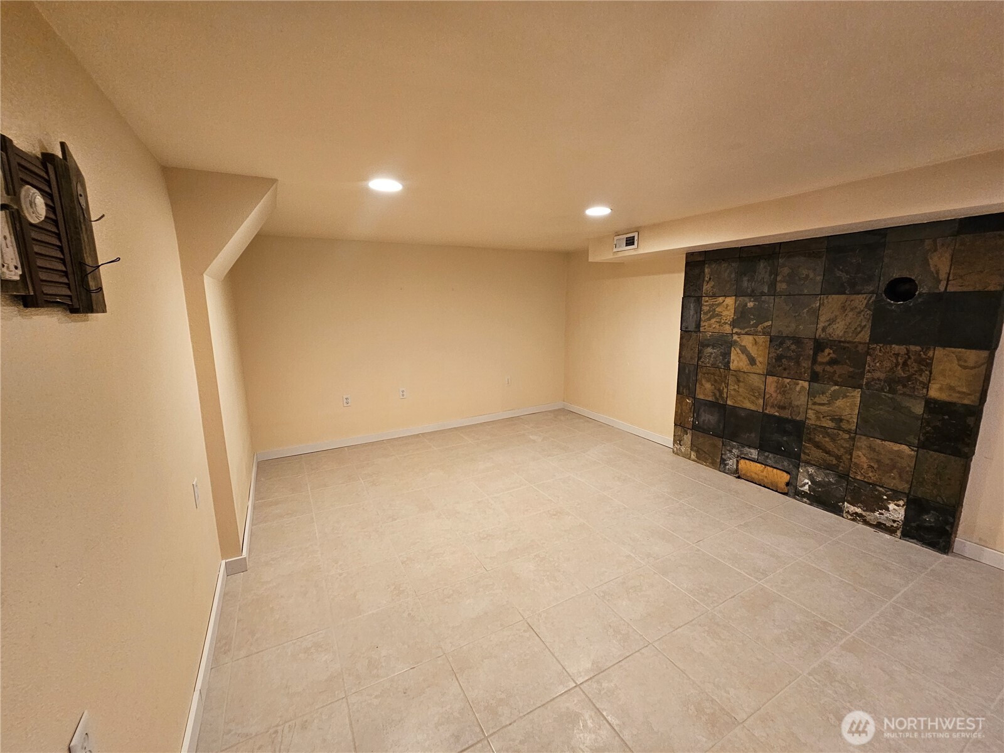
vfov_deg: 89.9
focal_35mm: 13
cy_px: 376
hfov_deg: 106.2
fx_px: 377
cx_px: 502
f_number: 2.2
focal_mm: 2.2
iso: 200
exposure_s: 1/60
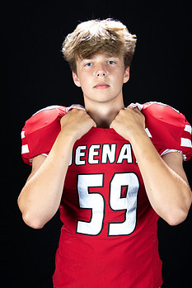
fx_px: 639
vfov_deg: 25.3
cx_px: 97
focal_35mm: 80
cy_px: 171
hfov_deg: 17.1
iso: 320
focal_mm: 62
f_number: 9
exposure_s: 1/160
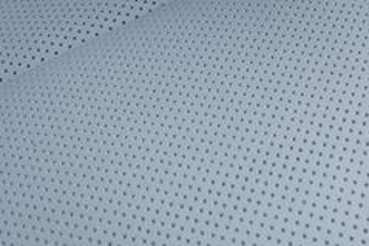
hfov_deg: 15.3
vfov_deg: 11.0
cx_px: 686
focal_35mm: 113
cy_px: -251
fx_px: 1157
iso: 250
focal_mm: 18
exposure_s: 1/100
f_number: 3.5
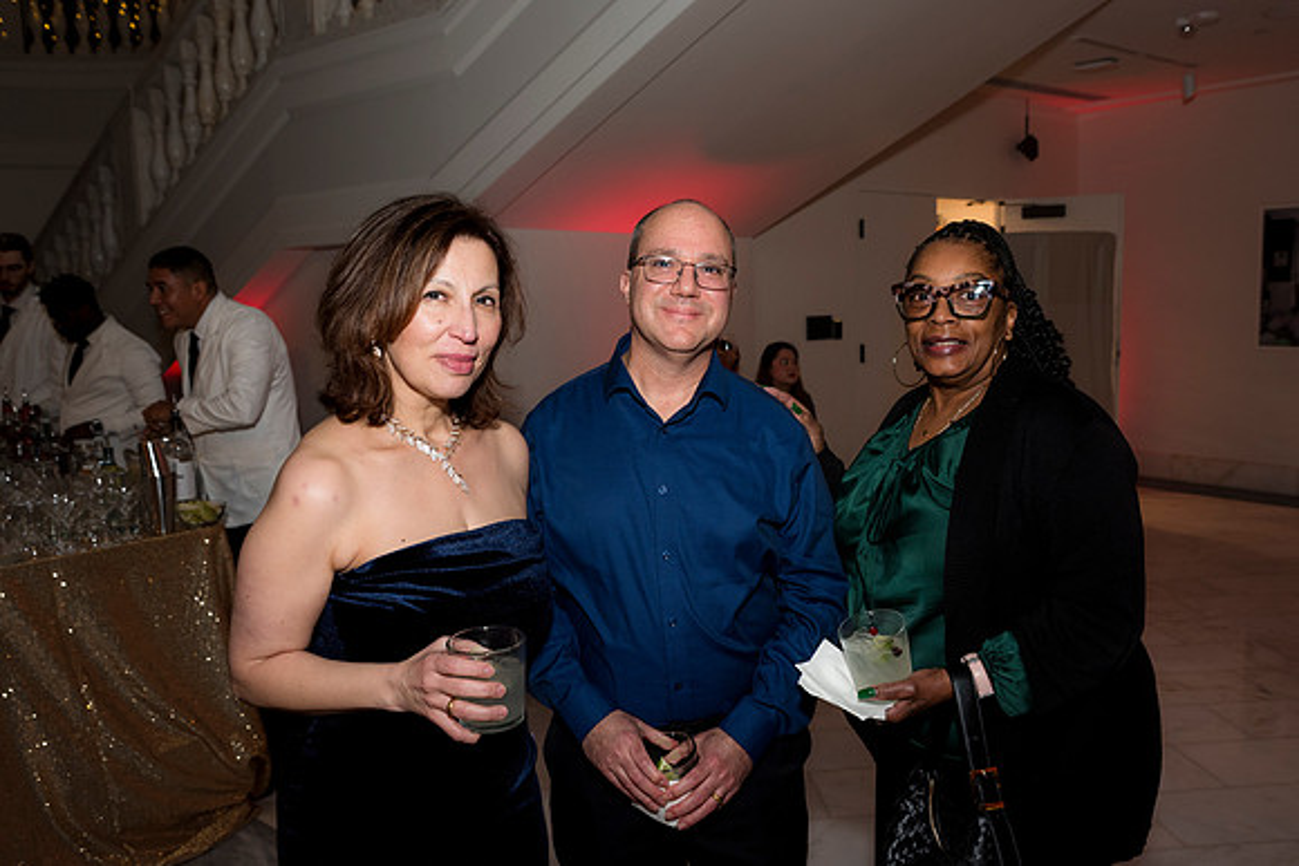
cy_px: 419
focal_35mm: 32
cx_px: 670
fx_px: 1158
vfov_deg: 41.0
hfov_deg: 58.6
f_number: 5
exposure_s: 1/125
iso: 800
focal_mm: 31
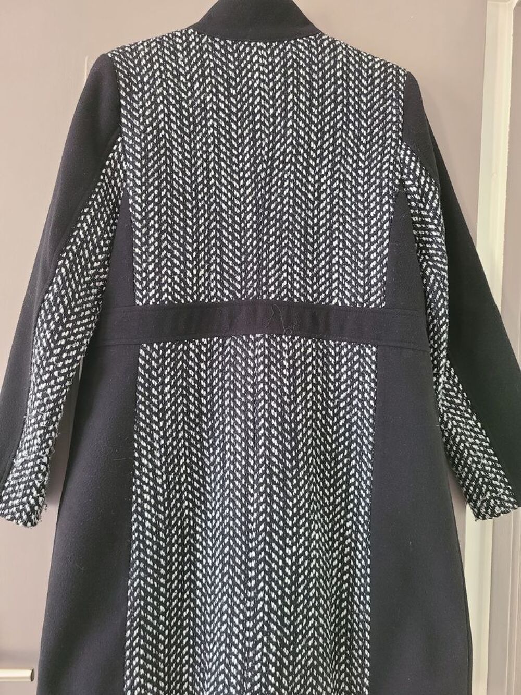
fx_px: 522
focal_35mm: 26
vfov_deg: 67.3
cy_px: 348
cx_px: 260
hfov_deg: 53.1
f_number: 1.8
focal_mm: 5.4
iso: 640
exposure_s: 1/50
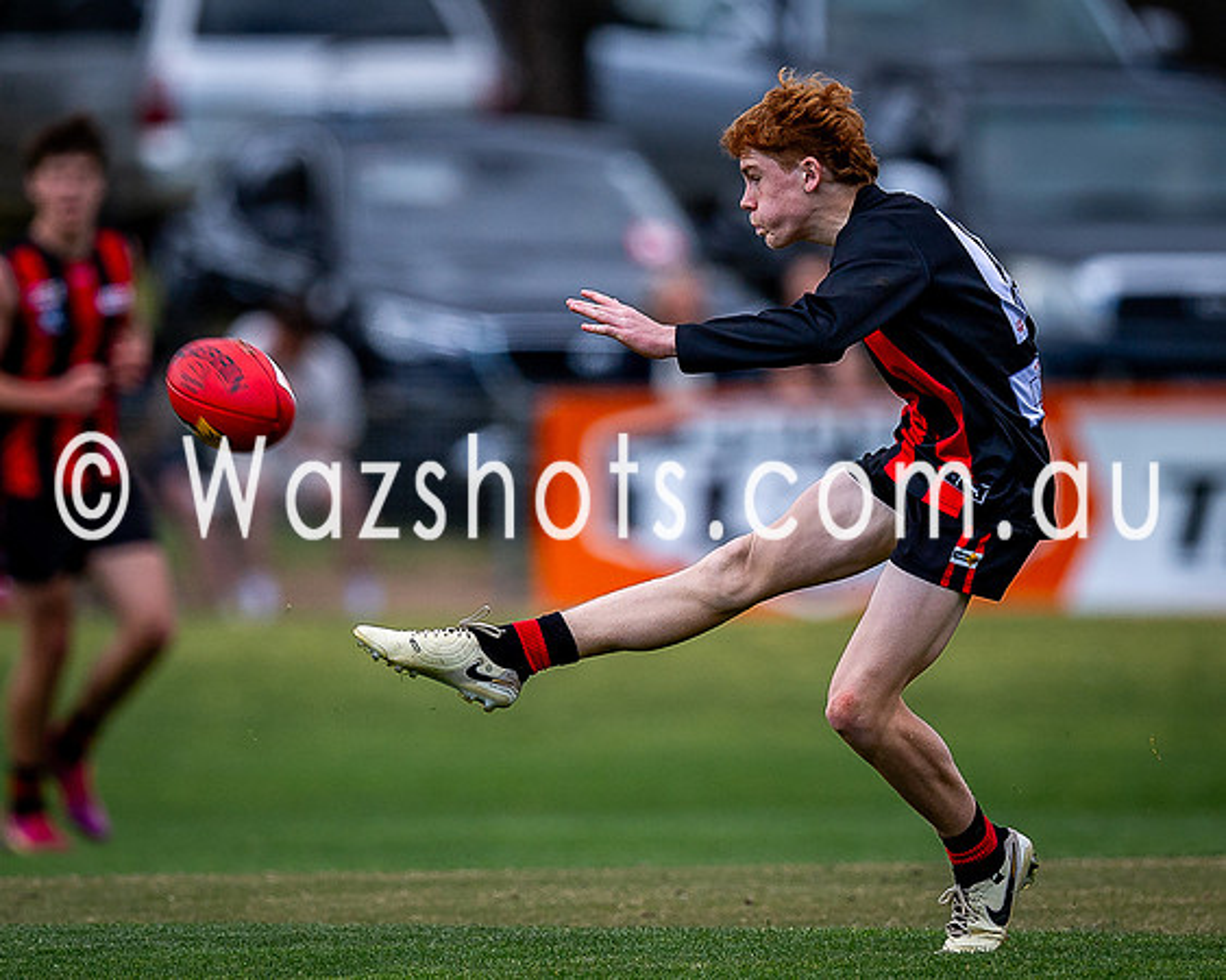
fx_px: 41759
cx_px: 680
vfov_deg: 1.3
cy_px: 490
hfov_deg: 1.7
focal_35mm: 1151
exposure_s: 1/1600
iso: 200
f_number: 4
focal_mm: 500
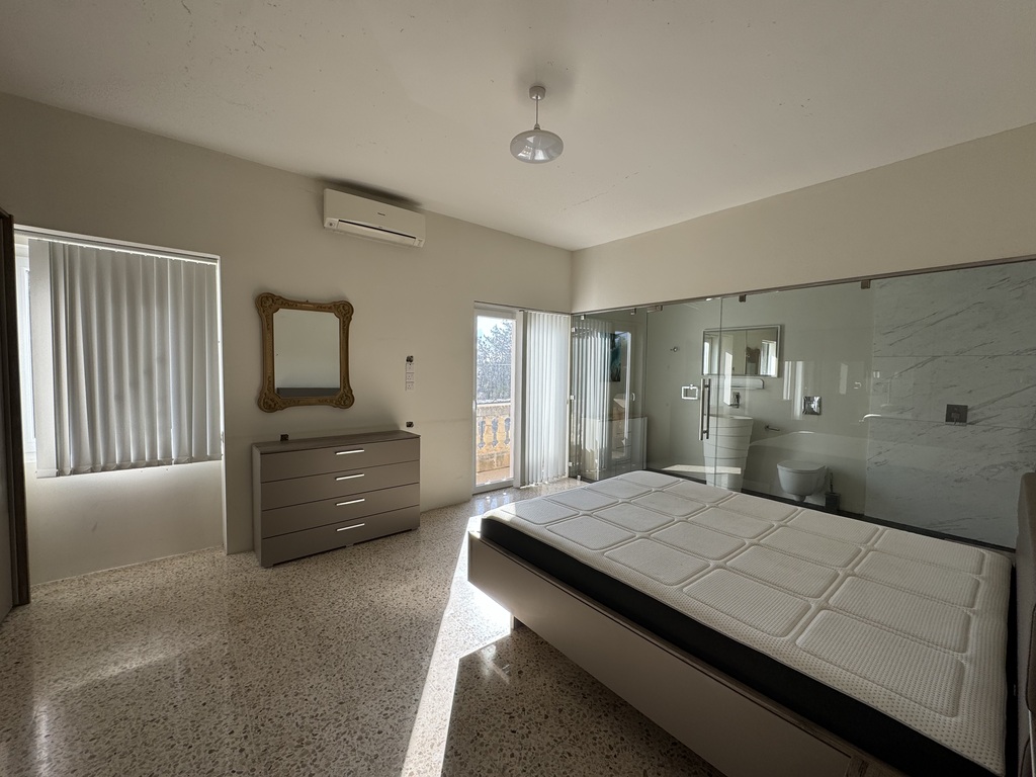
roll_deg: -0.9
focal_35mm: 14
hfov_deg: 102.1
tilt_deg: -2.0
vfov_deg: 85.7
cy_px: 388
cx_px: 518
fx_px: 419
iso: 40
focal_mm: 2.22
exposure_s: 1/280
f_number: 2.2
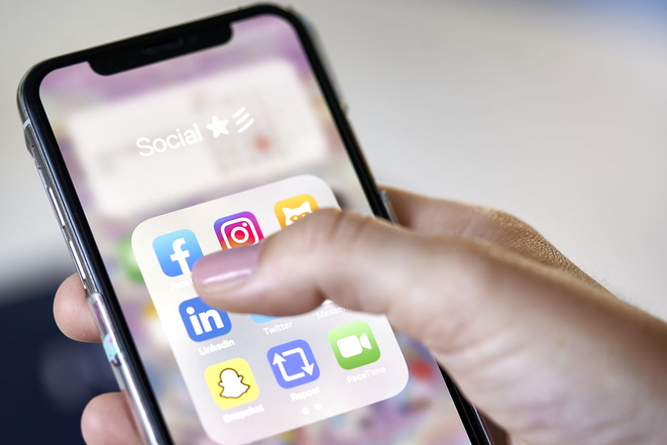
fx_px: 2020
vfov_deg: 12.6
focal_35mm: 109
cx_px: 285
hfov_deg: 18.7
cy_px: 247
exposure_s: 1/160
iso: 160
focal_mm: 90
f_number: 2.8
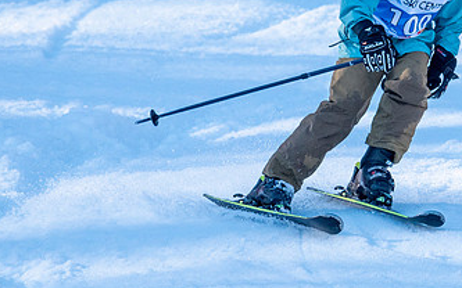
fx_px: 16529
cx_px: 401
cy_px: 18
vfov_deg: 1.0
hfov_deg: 1.6
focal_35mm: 1313
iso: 1250
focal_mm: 560
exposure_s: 1/2000
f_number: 8
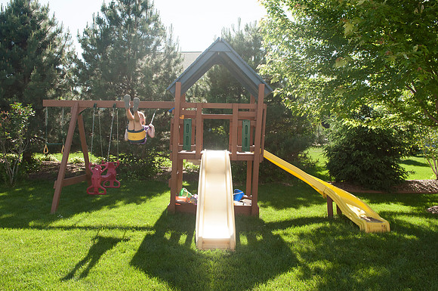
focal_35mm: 27
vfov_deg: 47.8
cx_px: 219
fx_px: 328
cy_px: 146
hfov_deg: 67.5
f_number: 5
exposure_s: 1/2000
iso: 400
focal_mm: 18
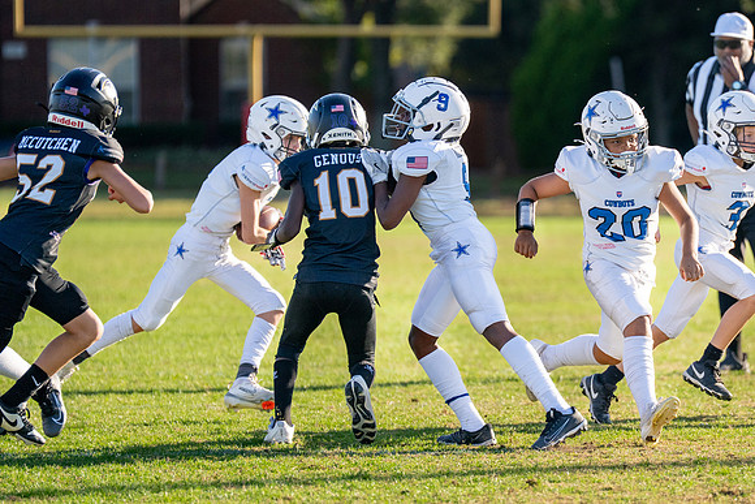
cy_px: 232
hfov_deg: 5.9
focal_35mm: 348
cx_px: 552
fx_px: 7308
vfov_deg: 3.9
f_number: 2.8
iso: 400
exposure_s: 1/4000
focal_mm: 200
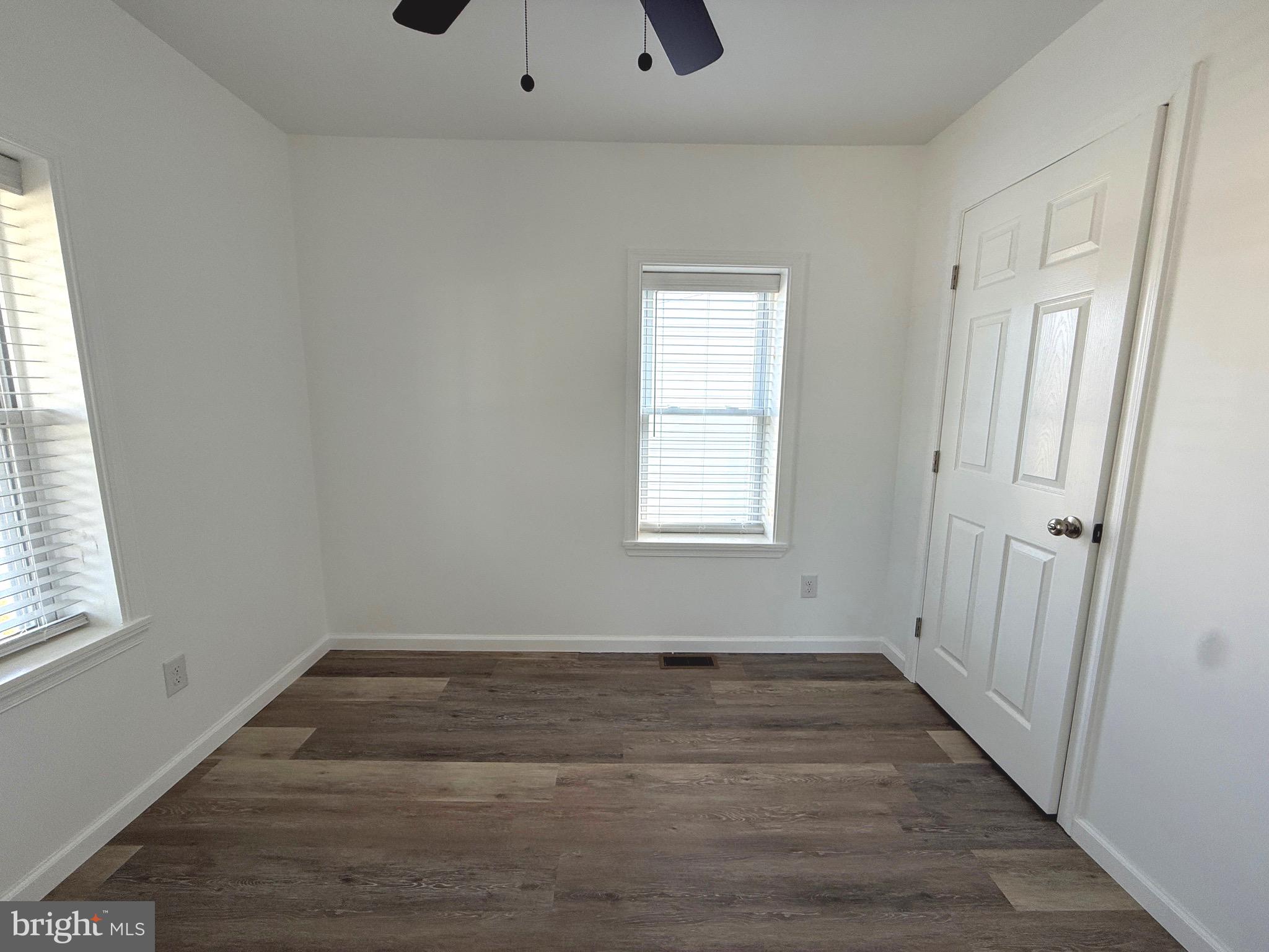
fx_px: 513
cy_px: 476
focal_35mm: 14
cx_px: 634
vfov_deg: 85.7
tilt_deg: -8.8
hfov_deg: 102.1
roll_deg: -0.5
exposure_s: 1/121
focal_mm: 2.22
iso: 64
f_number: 2.2
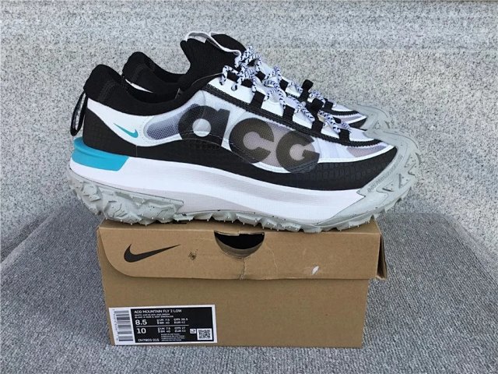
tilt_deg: -19.8
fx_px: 446
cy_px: 187
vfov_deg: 45.4
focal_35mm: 31
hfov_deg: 58.4
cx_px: 249
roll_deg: -0.3
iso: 25
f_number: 2.4
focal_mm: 3.3
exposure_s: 1/409
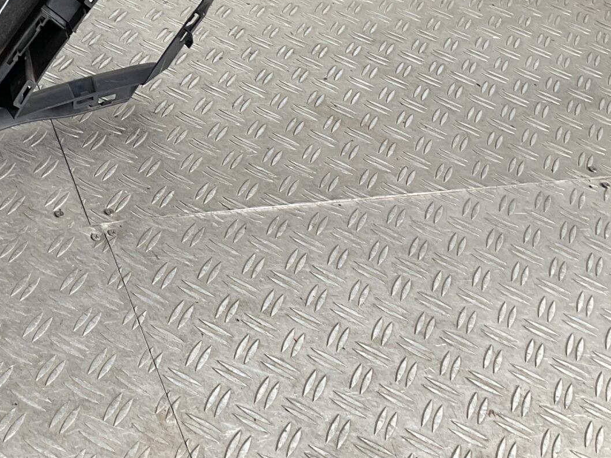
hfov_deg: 27.4
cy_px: -9
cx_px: 148
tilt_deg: -30.9
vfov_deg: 20.3
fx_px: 1235
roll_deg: -14.8
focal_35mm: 70
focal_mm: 3
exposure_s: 1/120
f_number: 1.8
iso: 16
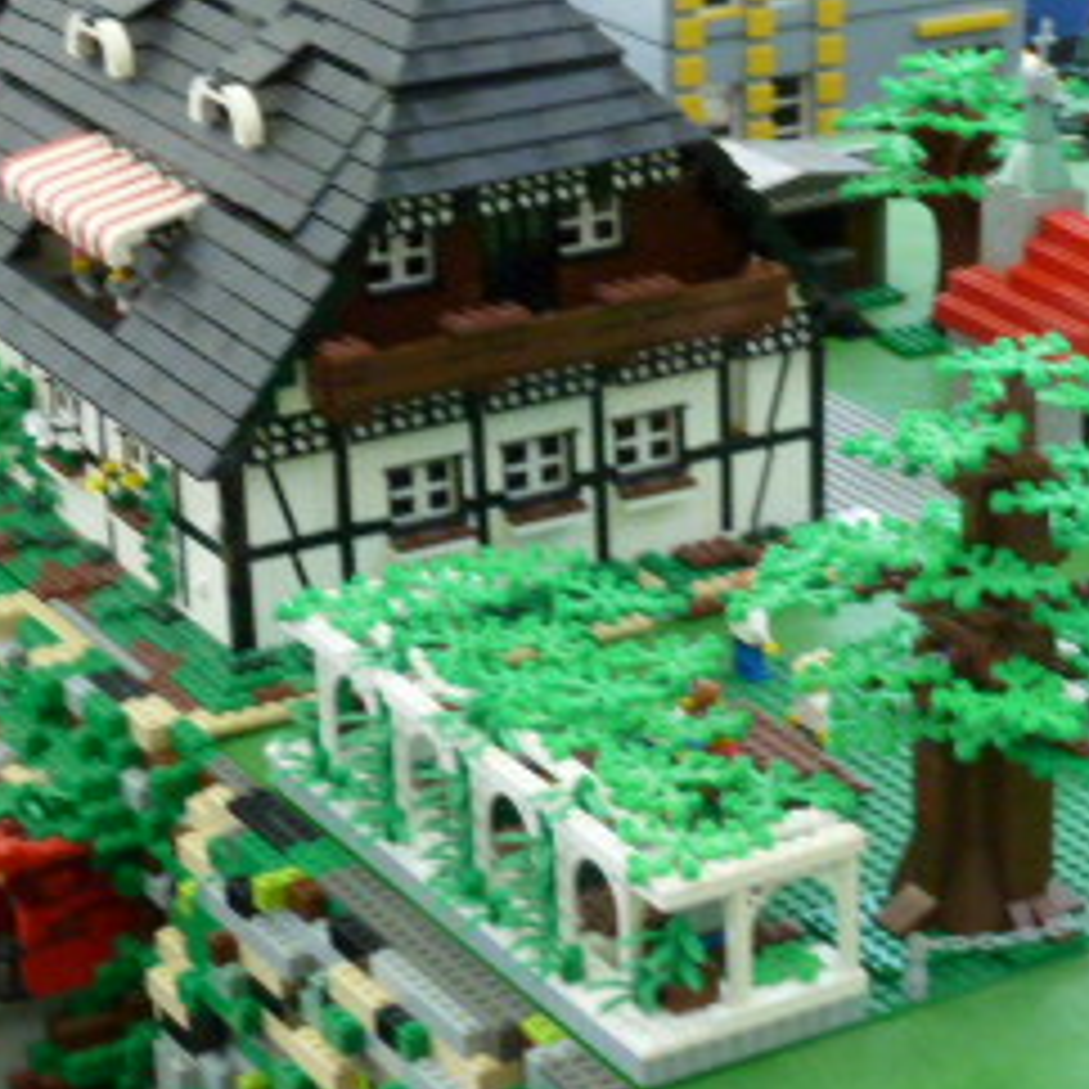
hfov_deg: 15.3
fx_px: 3986
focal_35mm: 112
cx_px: 1107
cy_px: 644
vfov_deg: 15.5
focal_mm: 7.9
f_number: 3.8
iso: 400
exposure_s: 1/6
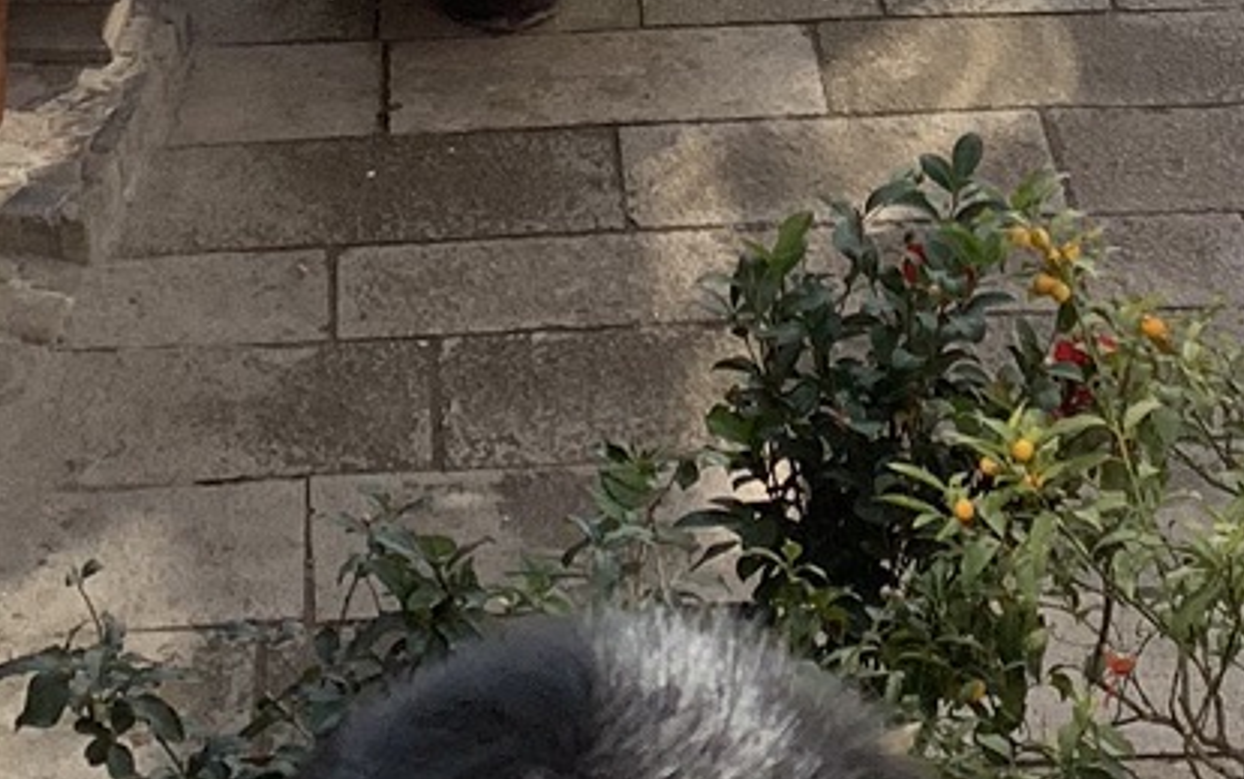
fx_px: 4510
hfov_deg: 15.7
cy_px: -770
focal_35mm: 133
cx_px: 805
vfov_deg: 9.3
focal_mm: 4.25
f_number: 1.8
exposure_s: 1/1149
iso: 25
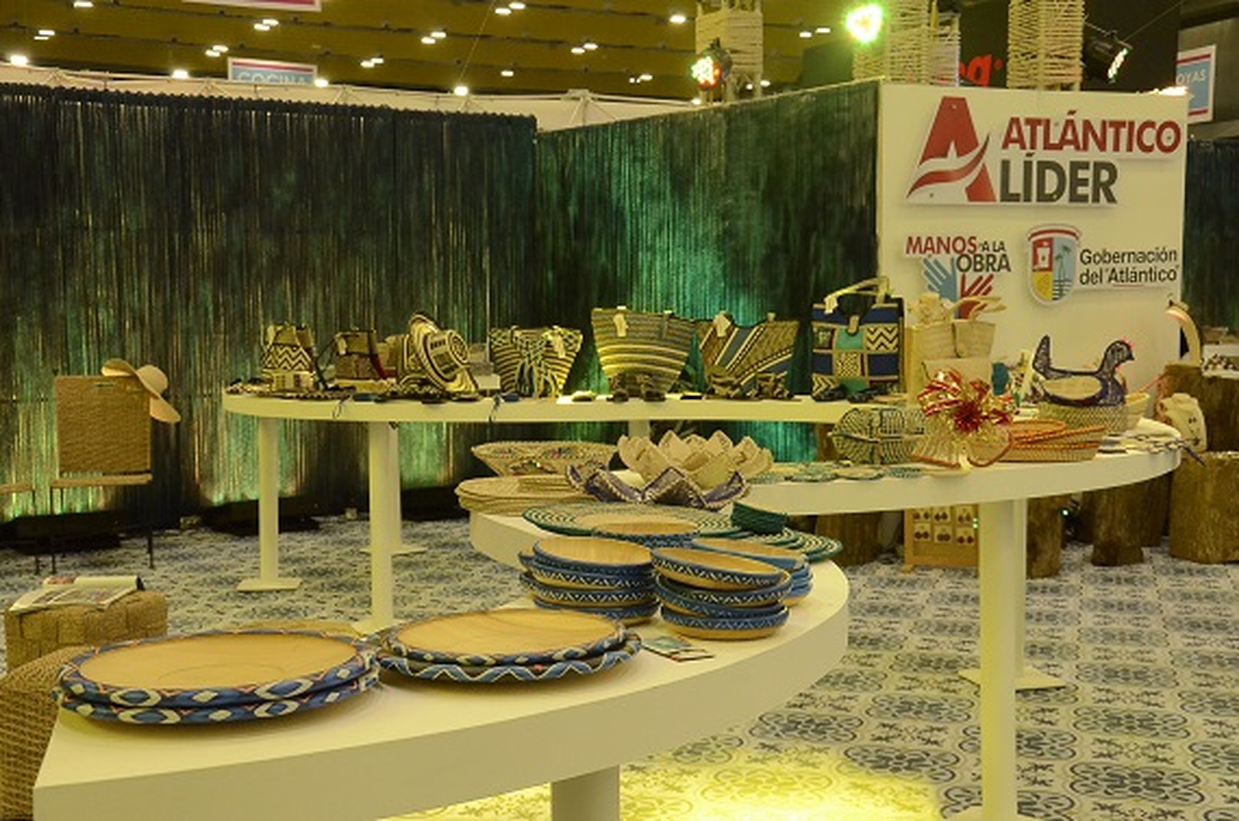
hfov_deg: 41.2
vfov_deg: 28.0
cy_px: 410
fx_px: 1649
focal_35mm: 48
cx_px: 620
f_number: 9
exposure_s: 1/160
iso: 4000
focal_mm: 32
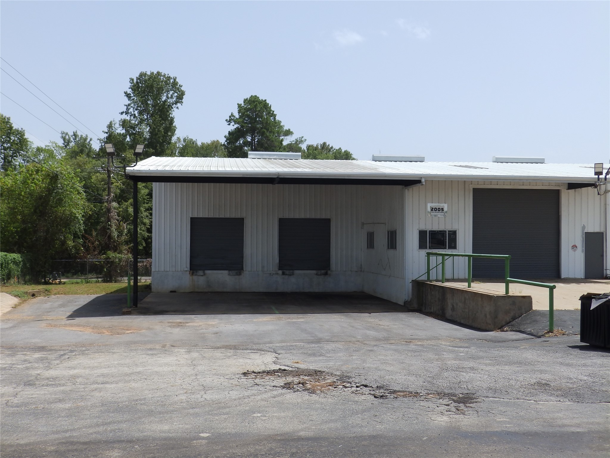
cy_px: 229
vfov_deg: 37.7
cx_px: 305
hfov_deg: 49.0
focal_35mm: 38
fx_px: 670
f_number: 4.5
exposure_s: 1/500
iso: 80
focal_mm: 6.8
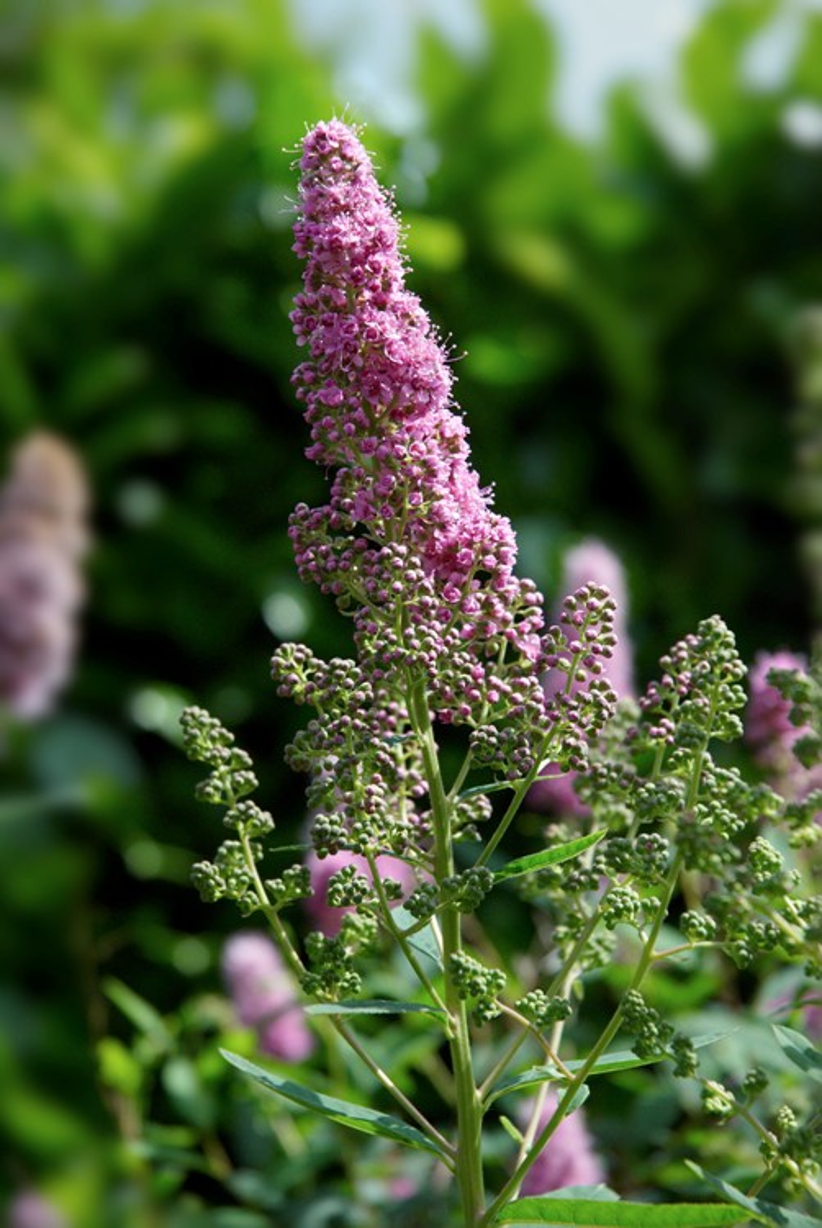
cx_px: 411
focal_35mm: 105
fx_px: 3586
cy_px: 614
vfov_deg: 19.4
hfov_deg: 13.1
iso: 400
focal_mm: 70
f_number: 6.7
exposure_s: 1/750
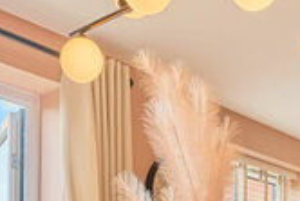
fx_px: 517
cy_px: 273
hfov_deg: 32.3
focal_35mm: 62
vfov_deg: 19.9
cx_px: 172
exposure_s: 1/2
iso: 100
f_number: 10
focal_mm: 14.7
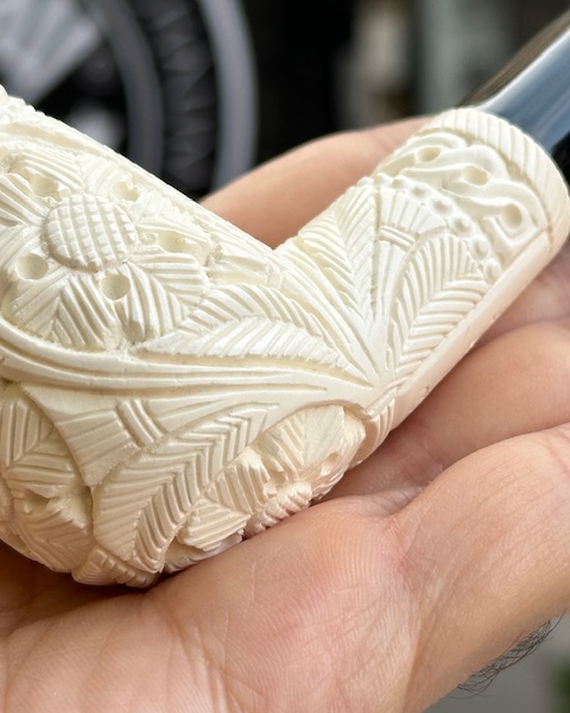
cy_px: 244
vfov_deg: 19.1
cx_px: 335
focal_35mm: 100
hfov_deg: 15.4
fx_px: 2109
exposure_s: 1/464
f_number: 1.78
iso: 64
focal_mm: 6.86
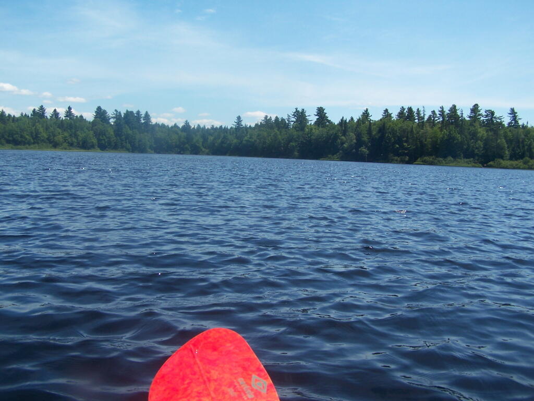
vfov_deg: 37.7
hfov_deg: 49.0
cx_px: 267
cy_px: 200
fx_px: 586
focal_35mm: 38
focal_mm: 6.3
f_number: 4
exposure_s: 1/1000
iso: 80
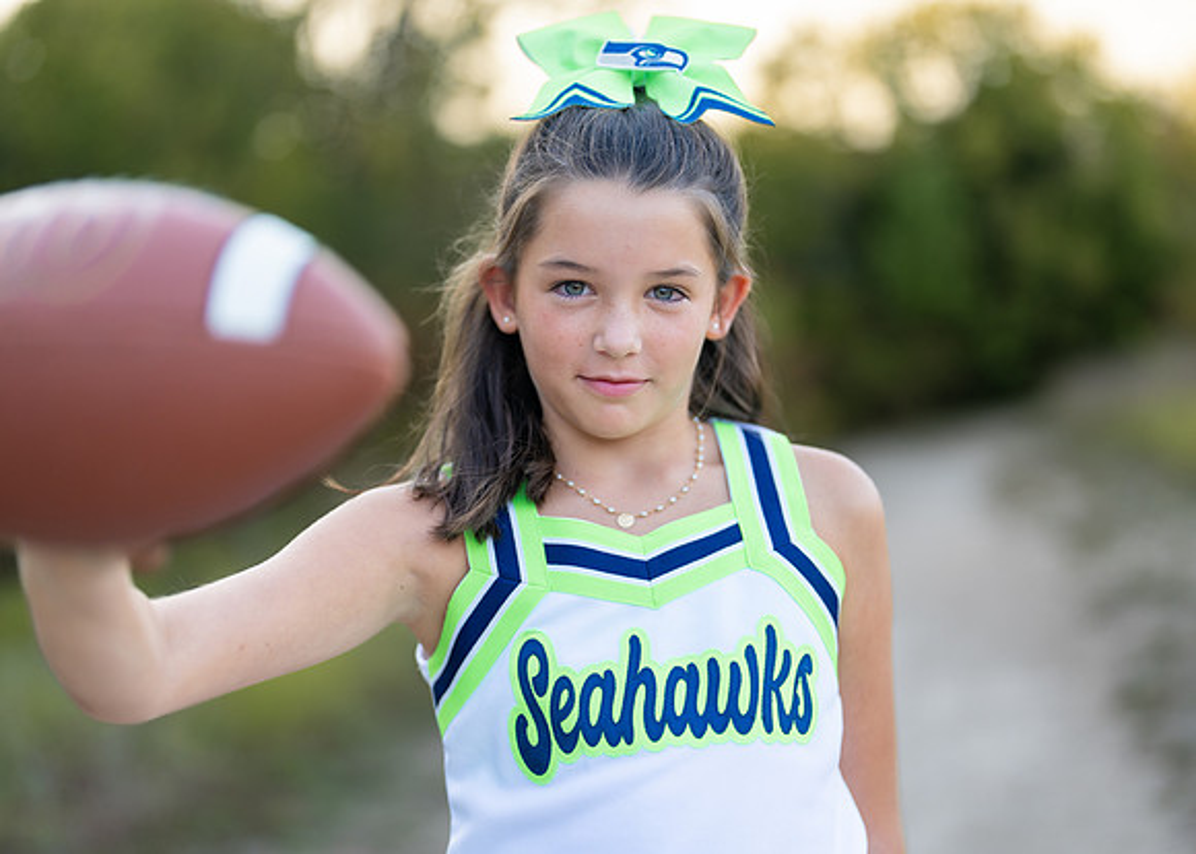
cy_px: 448
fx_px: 1954
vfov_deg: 24.6
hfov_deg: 34.0
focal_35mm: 58
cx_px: 605
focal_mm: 50
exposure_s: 1/1000
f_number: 1.2
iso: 100
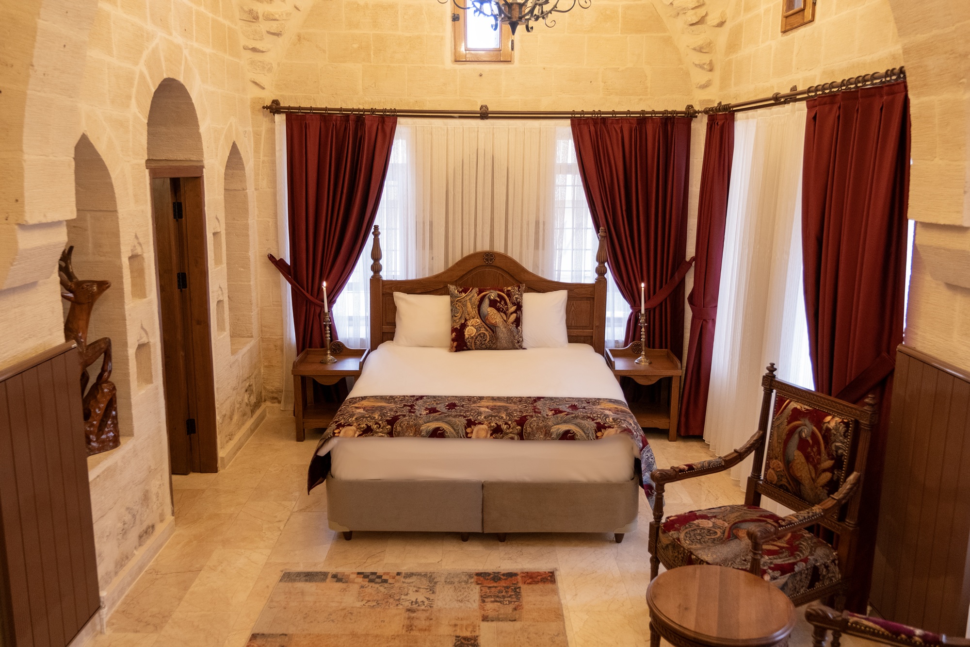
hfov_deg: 63.7
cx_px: 485
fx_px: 781
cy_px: 324
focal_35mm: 29
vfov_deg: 45.0
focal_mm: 19.4
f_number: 2.8
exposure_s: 1/125
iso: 1600
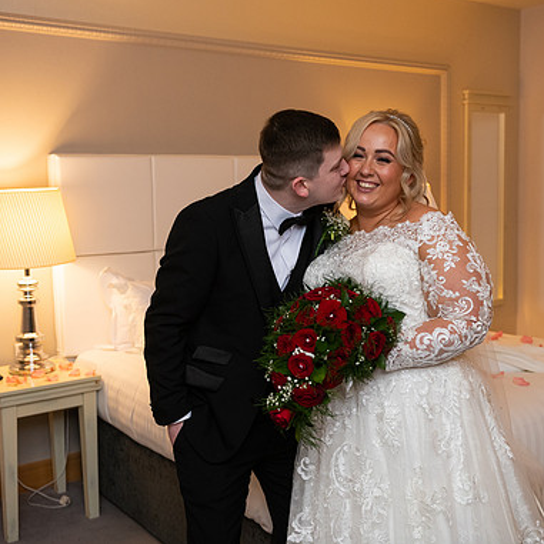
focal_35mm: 44
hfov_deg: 38.3
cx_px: 277
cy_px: 269
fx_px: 782
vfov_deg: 38.3
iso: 800
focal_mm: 34
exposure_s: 1/160
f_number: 3.5
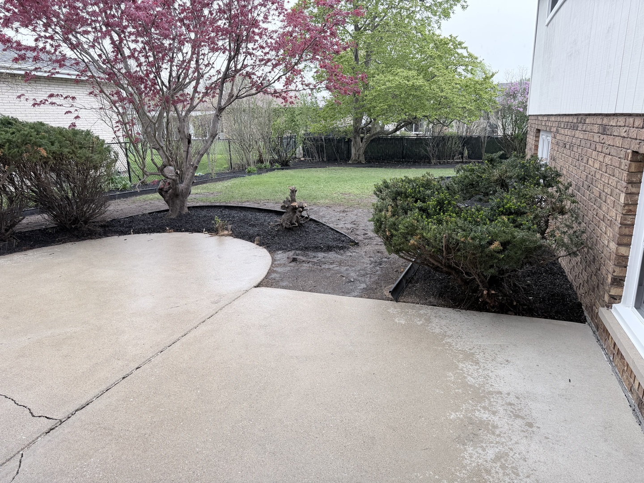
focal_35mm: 24
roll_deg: +1.6
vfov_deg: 56.8
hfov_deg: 71.6
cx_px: 322
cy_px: 242
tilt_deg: -15.7
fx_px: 446
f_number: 1.78
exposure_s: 1/186
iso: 64
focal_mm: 6.76
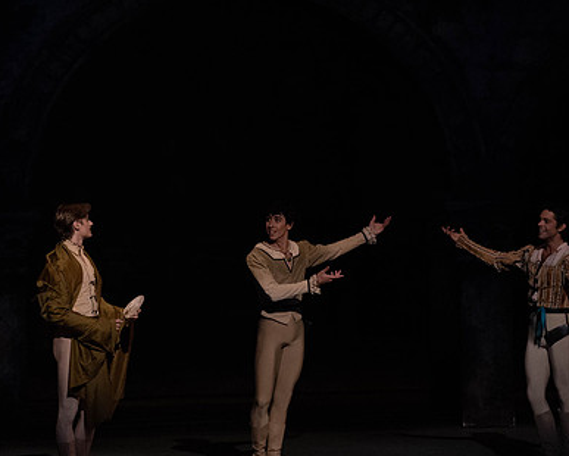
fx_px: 5998
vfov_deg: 4.4
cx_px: 259
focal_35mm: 356
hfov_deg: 5.4
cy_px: 213
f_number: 5.6
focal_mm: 253
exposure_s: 1/250
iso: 8000
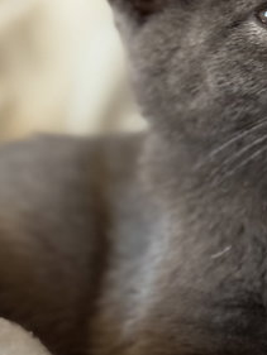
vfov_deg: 17.1
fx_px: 1172
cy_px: 47
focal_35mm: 114
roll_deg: +1.7
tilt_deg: -16.3
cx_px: 295
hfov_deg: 12.8
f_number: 1.78
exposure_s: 1/24
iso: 640
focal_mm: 6.76
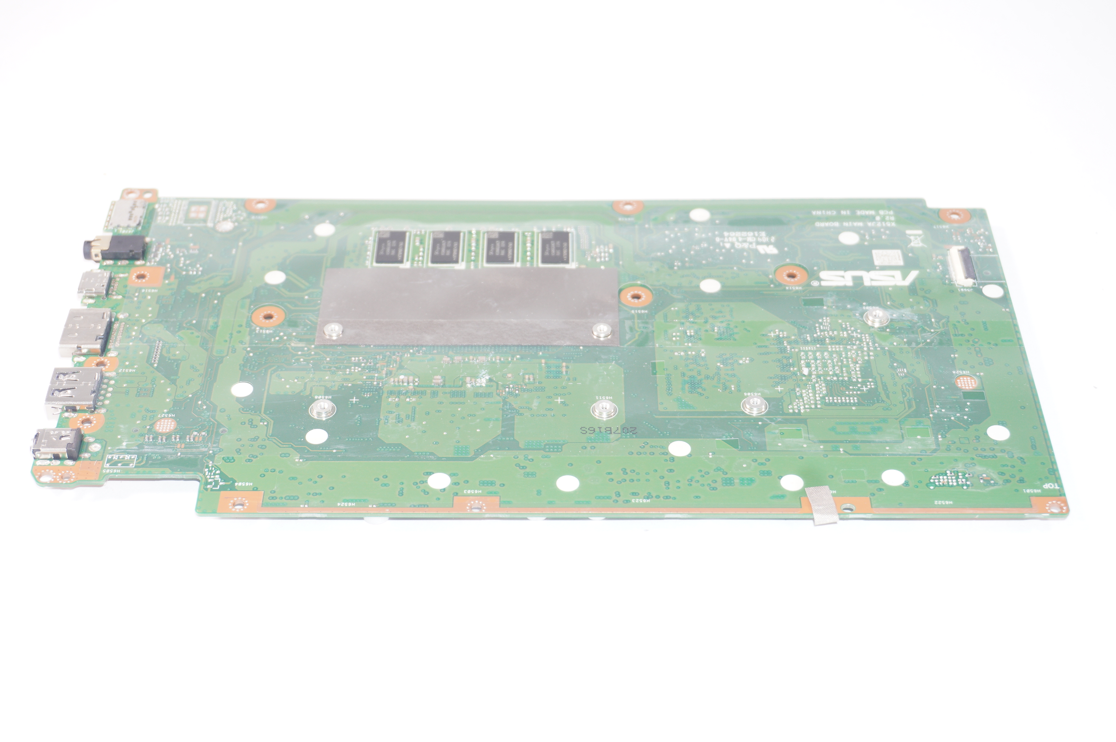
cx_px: 558
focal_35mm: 58
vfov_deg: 23.1
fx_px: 1812
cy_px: 371
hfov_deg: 34.2
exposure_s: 1/60
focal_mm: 39
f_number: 5.6
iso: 160
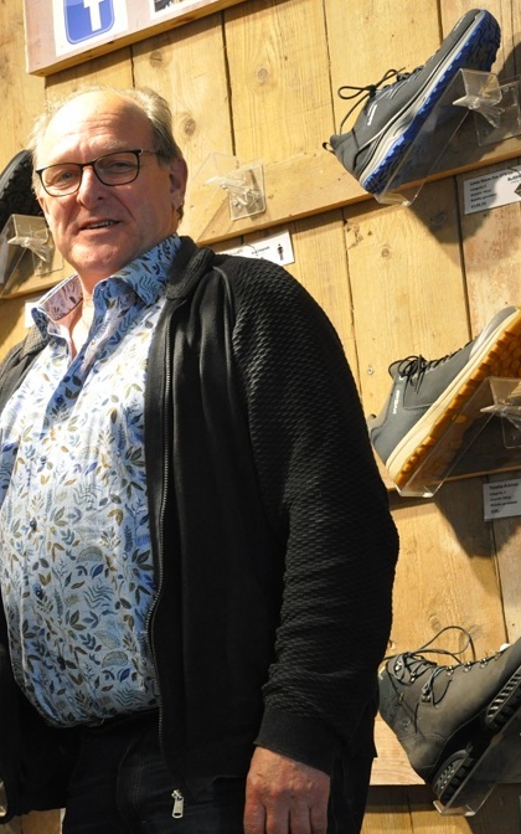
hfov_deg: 13.1
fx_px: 2204
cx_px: -102
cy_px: 418
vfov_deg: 21.4
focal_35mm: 97
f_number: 5
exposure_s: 1/25
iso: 1000
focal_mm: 42
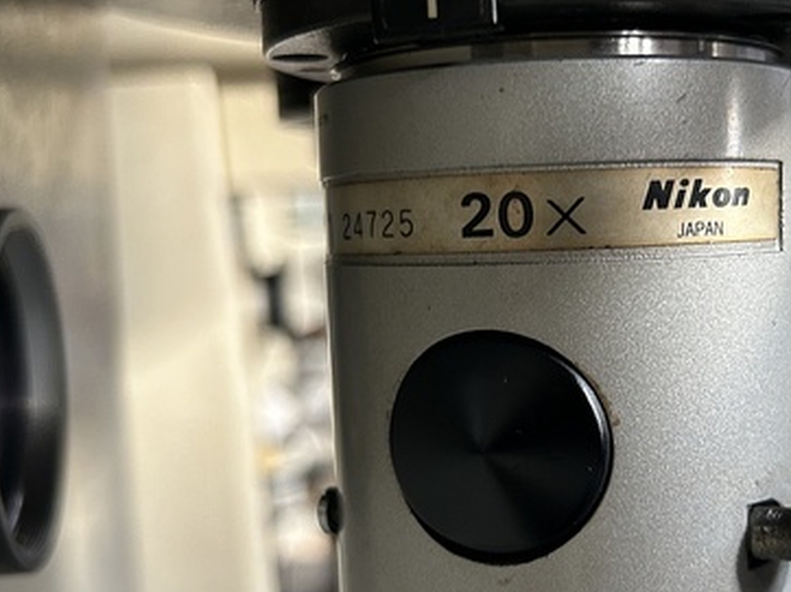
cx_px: 533
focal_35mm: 46
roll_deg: +1.9
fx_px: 1050
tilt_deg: -6.6
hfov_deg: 40.7
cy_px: 330
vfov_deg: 31.5
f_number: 1.5
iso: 160
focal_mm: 5.7
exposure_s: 1/60
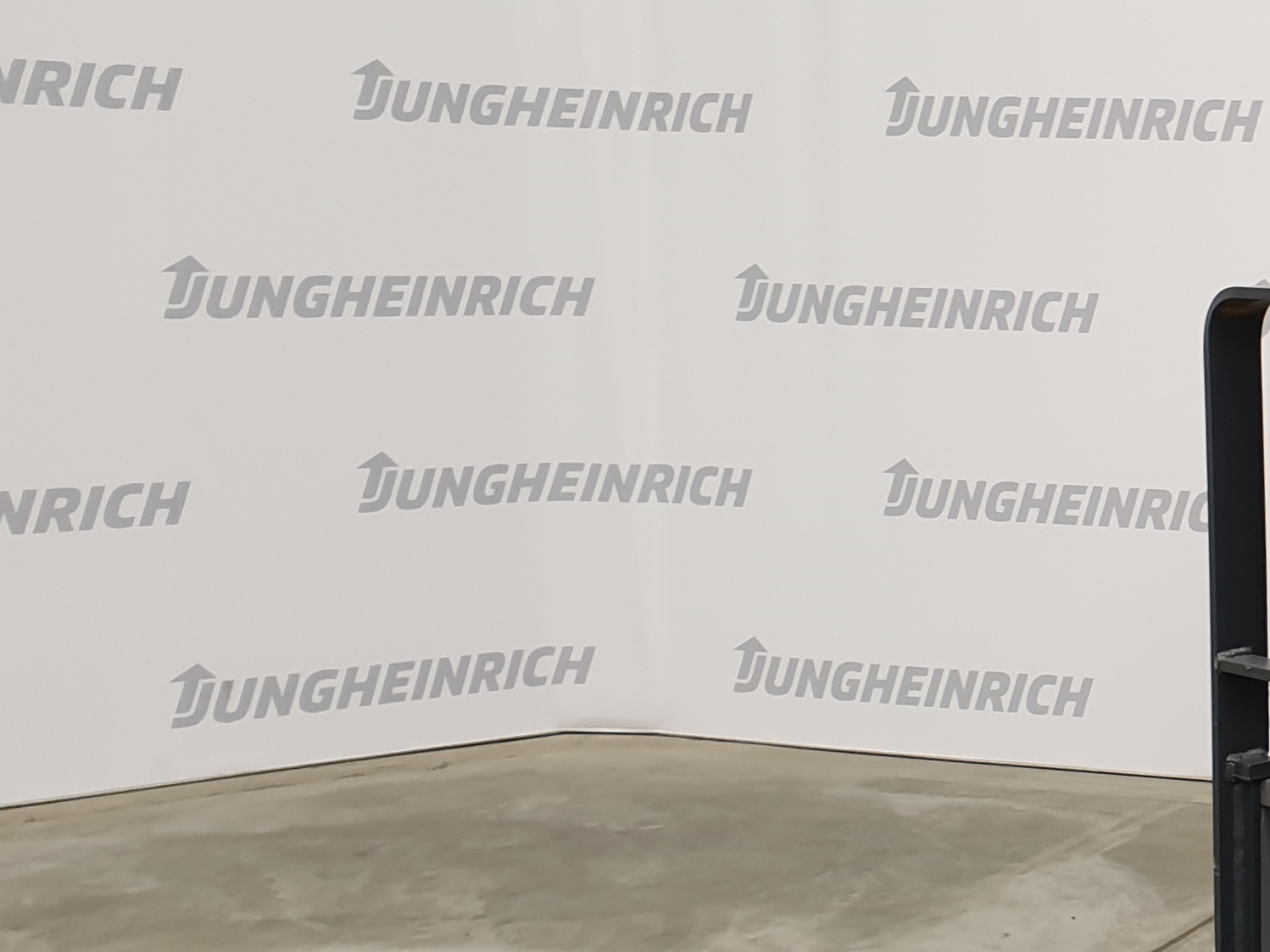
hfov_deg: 24.5
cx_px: 1611
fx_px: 2568
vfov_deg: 21.0
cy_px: 400
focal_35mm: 70
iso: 64
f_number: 2.4
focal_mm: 4.3
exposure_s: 1/50
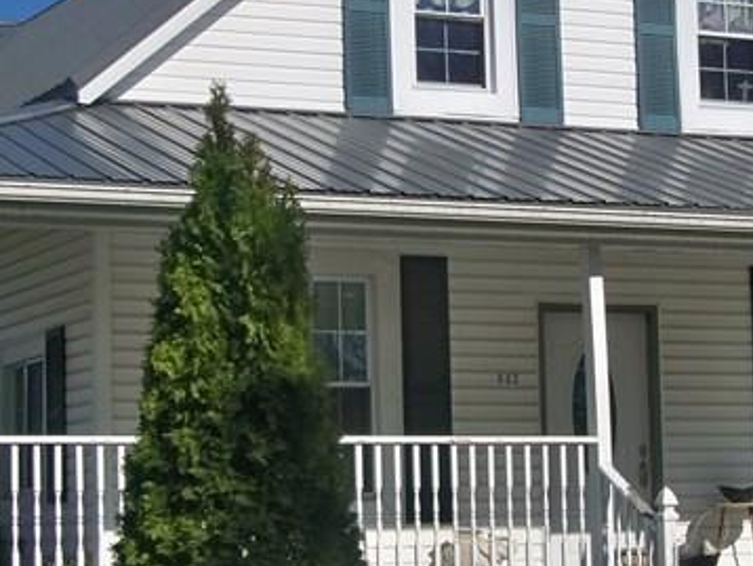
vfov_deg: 12.4
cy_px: 206
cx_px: 454
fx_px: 2612
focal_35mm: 120
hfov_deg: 16.4
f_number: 3.7
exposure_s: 1/1250
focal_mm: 7.5
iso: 64
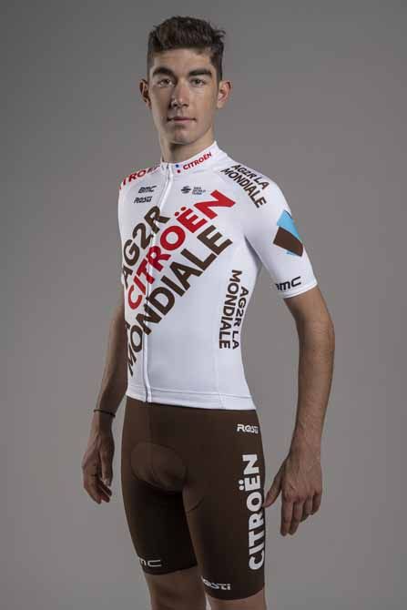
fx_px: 1186
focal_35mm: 70
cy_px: 305
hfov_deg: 19.5
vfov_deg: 28.8
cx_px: 204
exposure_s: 1/250
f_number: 11
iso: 400
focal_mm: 70
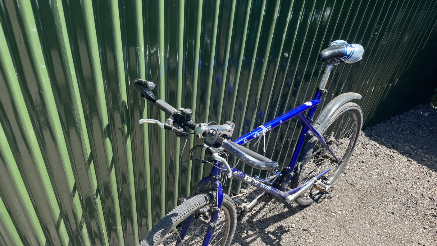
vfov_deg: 39.7
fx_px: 336
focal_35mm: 29
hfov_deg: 66.1
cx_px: 222
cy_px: 165
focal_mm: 5.1
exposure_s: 1/975
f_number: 1.6
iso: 50
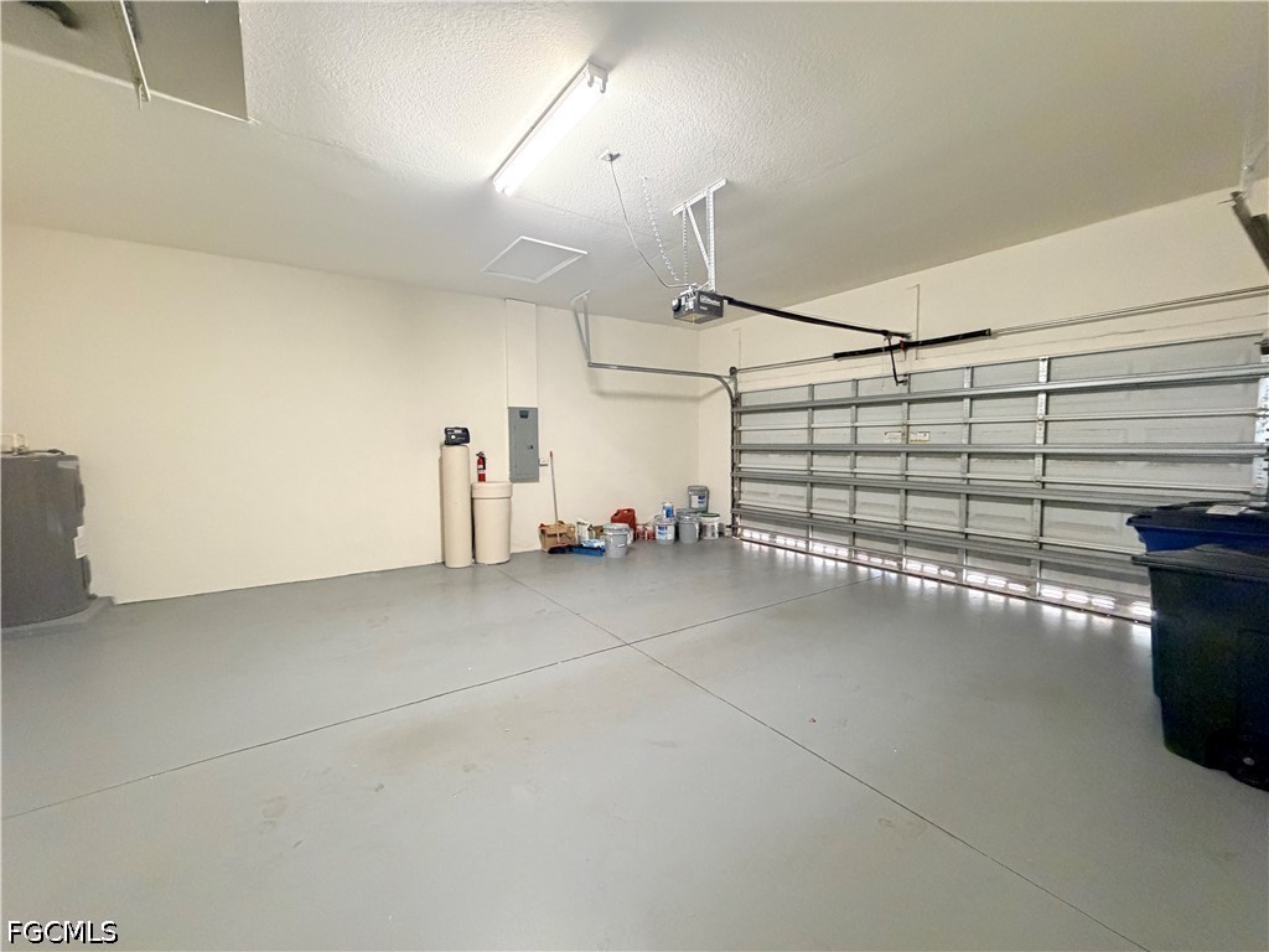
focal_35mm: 14
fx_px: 513
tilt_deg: -3.8
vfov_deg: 85.7
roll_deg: +0.8
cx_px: 634
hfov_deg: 102.1
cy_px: 476
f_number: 2.2
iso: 800
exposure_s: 1/60
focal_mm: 2.22
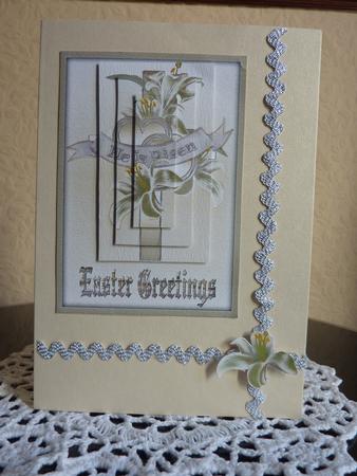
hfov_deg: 54.9
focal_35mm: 25
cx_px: 178
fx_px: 343
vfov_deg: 69.4
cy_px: 238
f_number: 3.3
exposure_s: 1/30
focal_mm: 4.1
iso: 125
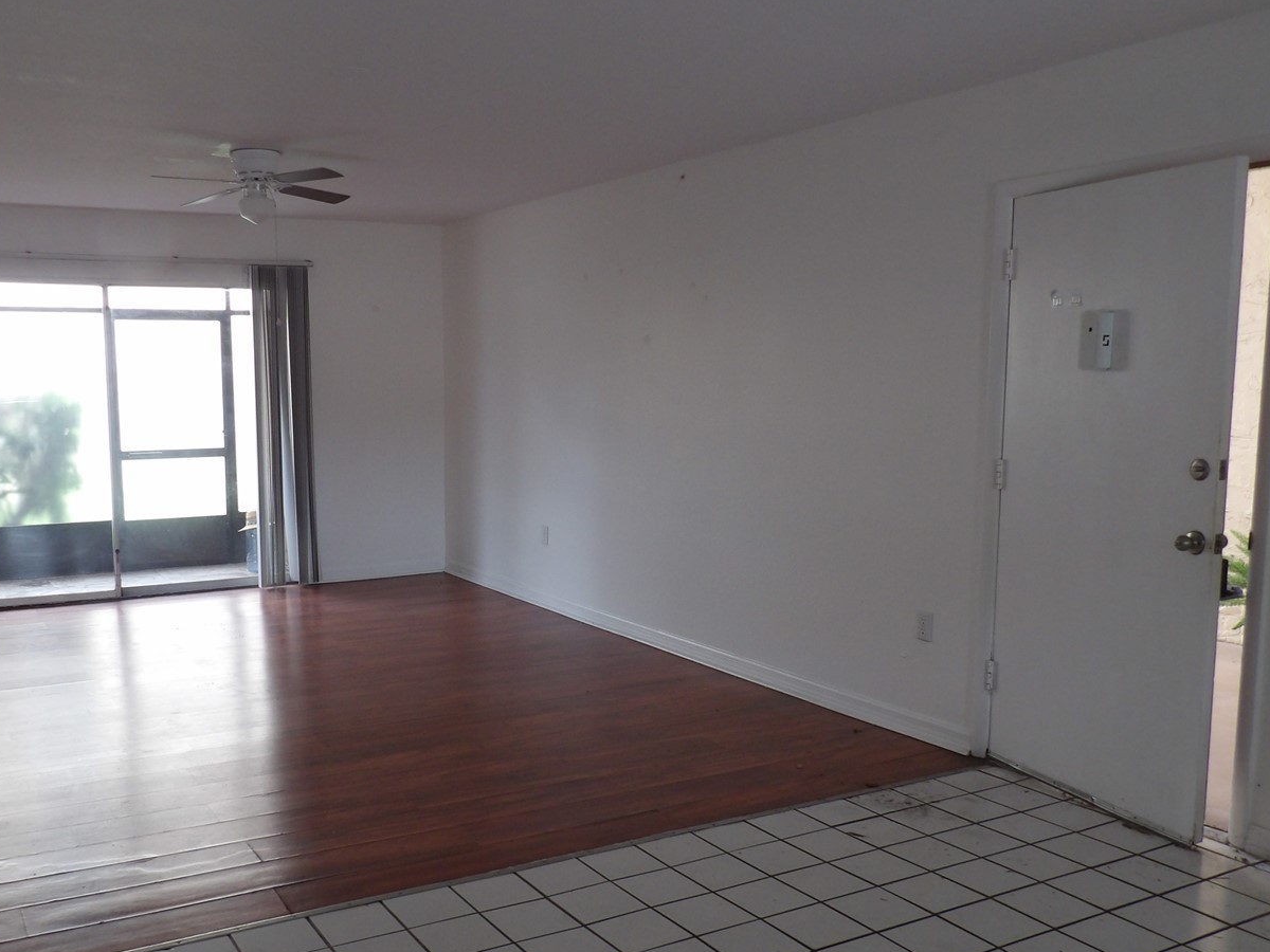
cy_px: 530
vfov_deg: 44.1
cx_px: 526
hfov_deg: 56.5
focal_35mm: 32
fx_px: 1174
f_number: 3.2
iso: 178
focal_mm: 4.3
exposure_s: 1/33
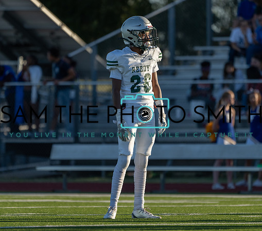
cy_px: 110
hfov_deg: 3.2
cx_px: 144
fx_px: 4674
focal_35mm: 578
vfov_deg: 2.8
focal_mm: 400
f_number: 5.6
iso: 500
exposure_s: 1/1250
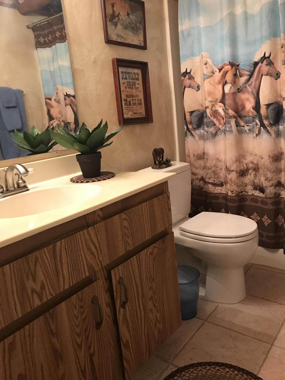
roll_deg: +6.5
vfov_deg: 63.4
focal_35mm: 28
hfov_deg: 49.7
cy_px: 190
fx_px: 307
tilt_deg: -13.1
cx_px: 142
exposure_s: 1/15
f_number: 1.8
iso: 80
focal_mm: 3.99
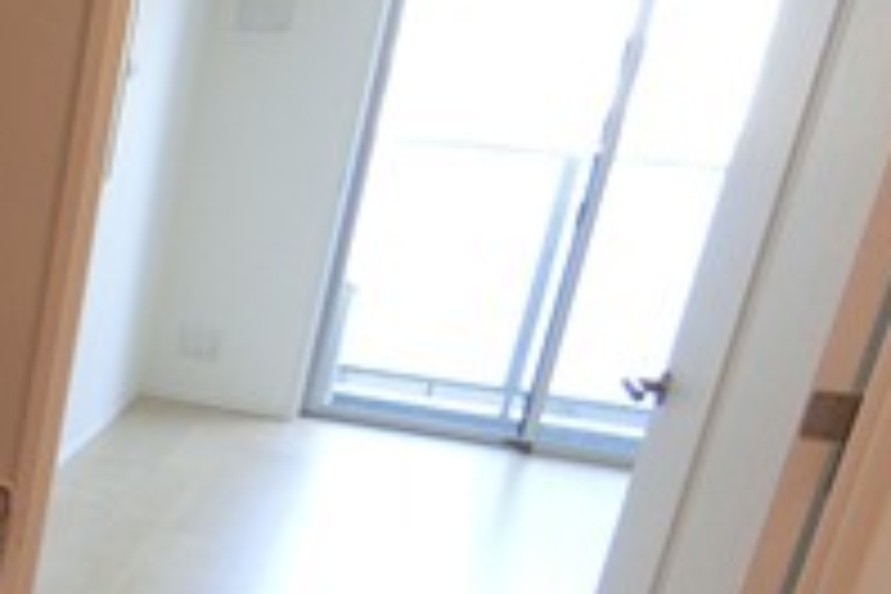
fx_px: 1584
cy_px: 670
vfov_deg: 20.2
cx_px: -392
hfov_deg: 25.1
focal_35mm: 64
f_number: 2.7
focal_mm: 4.06
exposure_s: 1/125
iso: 320
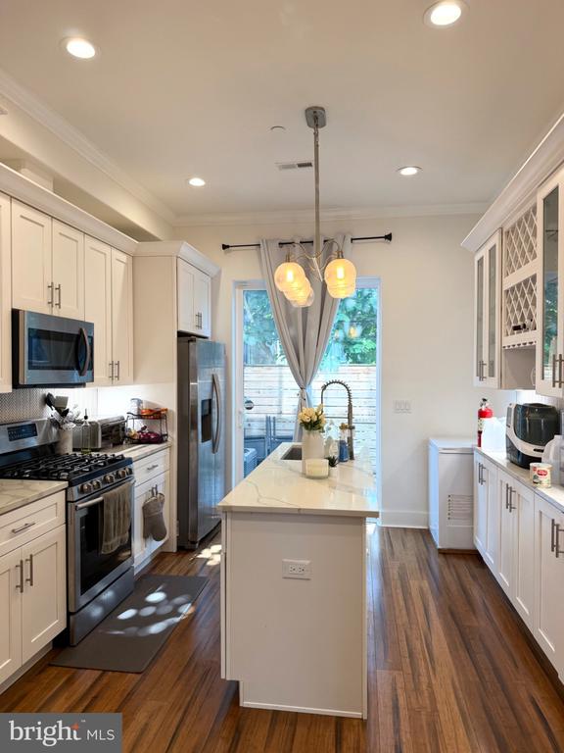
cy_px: 376
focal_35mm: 24
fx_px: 521
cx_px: 282
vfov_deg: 71.6
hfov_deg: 56.8
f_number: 1.78
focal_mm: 6.76
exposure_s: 1/210
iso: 125
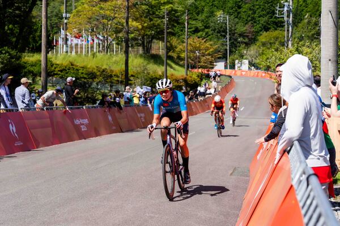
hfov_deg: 33.9
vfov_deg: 23.0
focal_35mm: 59
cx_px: 170
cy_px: 113
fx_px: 557
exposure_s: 1/2500
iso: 250
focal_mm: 59
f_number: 4.5
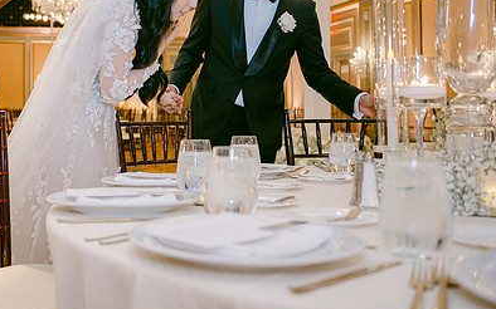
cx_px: 141
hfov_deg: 43.3
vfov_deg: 28.3
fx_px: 608
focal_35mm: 45
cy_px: 87
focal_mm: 28
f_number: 2.8
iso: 1600
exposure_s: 1/125
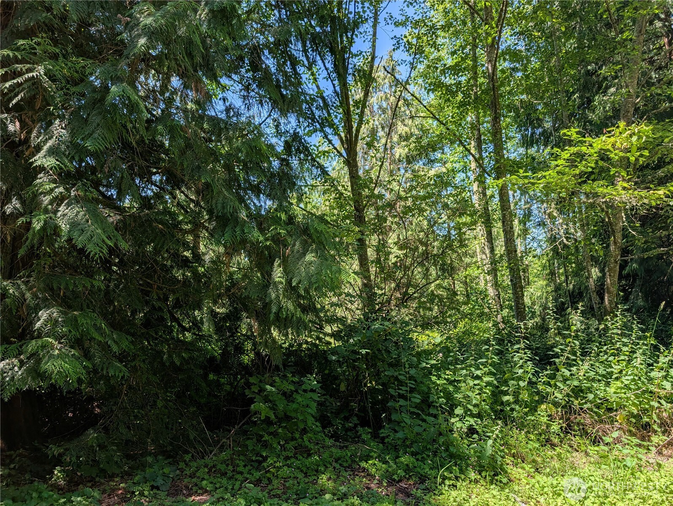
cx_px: 336
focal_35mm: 24
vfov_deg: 56.9
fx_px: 467
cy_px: 253
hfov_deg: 71.5
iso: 20
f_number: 1.68
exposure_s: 1/2299
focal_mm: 6.9
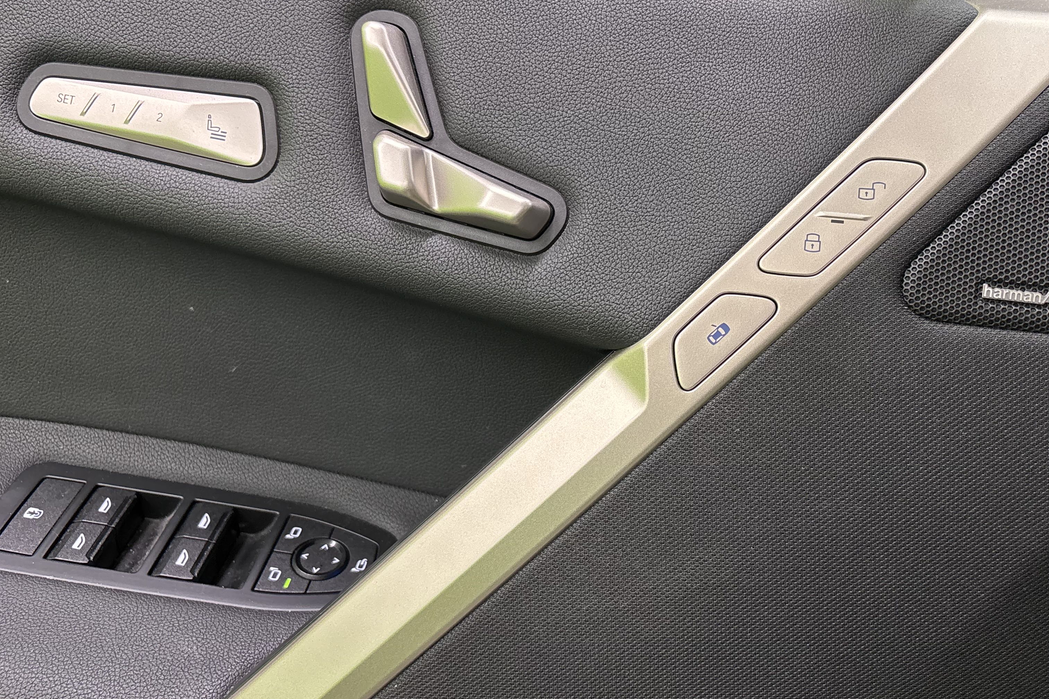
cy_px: 280
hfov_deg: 52.3
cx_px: 682
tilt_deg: -22.1
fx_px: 1049
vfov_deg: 36.7
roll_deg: -0.2
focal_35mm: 36
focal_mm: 5.96
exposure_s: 1/50
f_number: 1.6
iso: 160
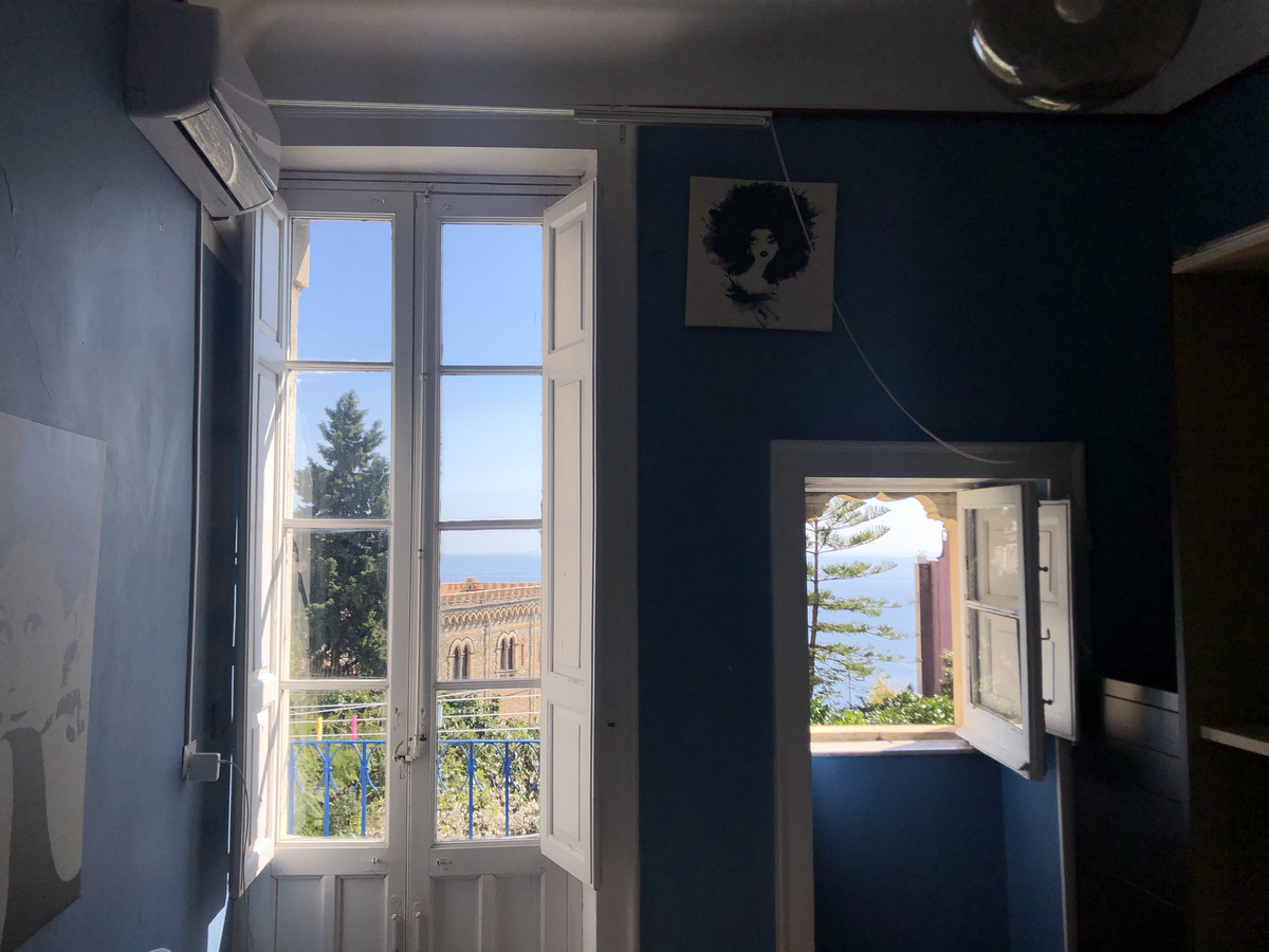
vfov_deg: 49.7
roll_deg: +0.9
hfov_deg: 63.4
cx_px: 634
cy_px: 476
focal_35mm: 28
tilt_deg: +3.5
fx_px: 1026
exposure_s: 1/1567
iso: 20
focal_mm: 4
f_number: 1.8
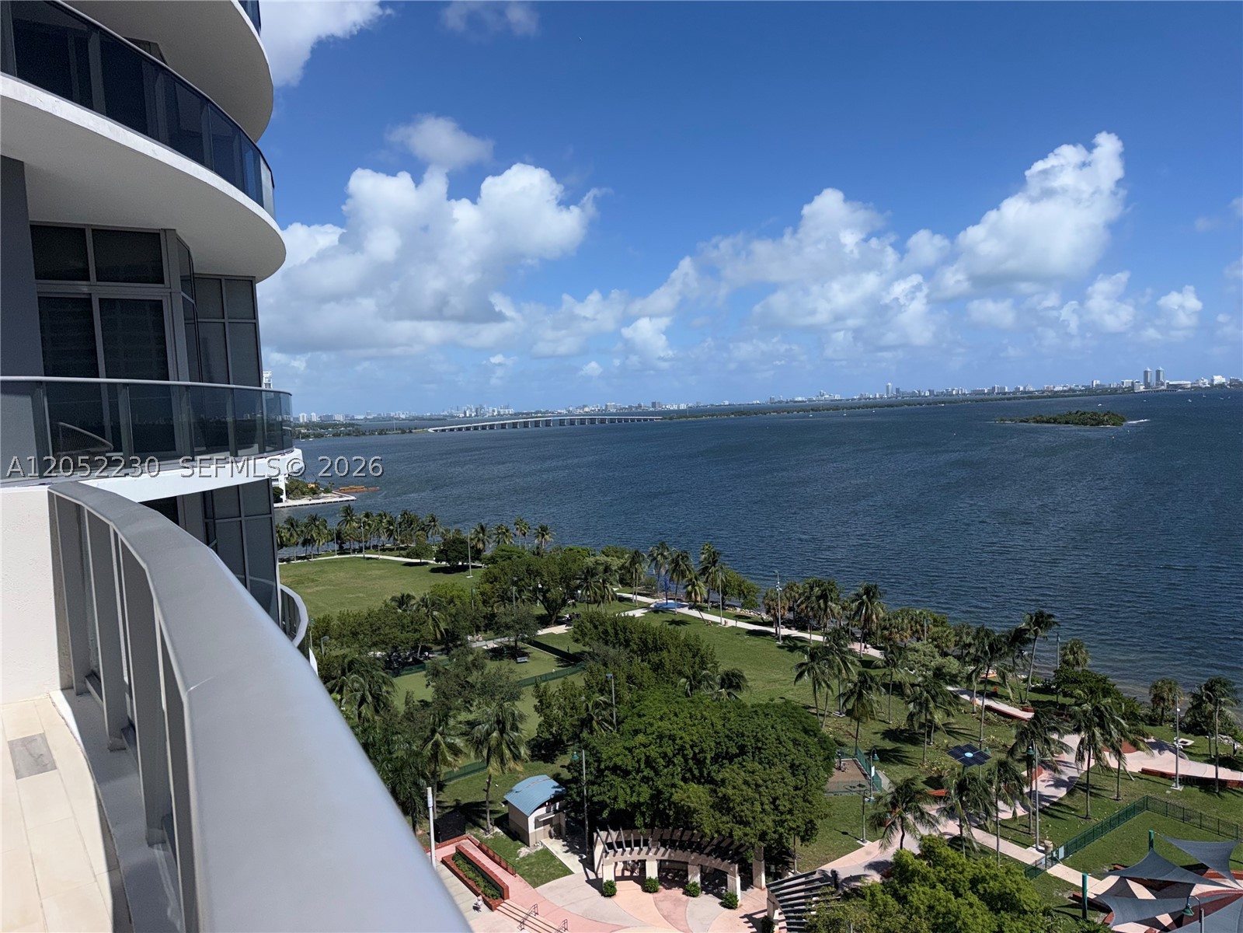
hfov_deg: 71.6
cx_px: 622
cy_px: 466
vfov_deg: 56.8
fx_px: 862
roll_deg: +3.2
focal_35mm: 24
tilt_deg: -4.2
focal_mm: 6.76
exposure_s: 1/17544
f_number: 1.78
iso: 50
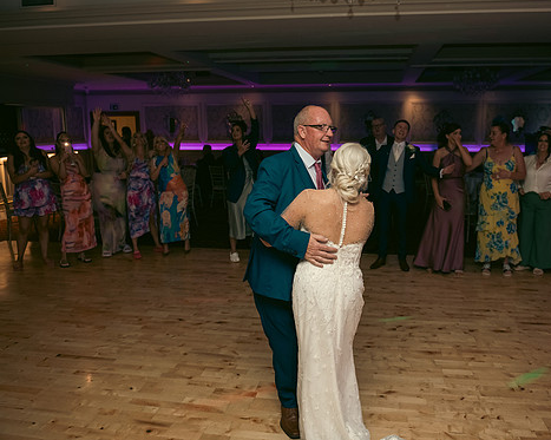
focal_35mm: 28
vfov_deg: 51.5
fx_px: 456
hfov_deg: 62.0
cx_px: 314
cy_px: 214
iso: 800
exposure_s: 1/160
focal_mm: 24
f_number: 3.5
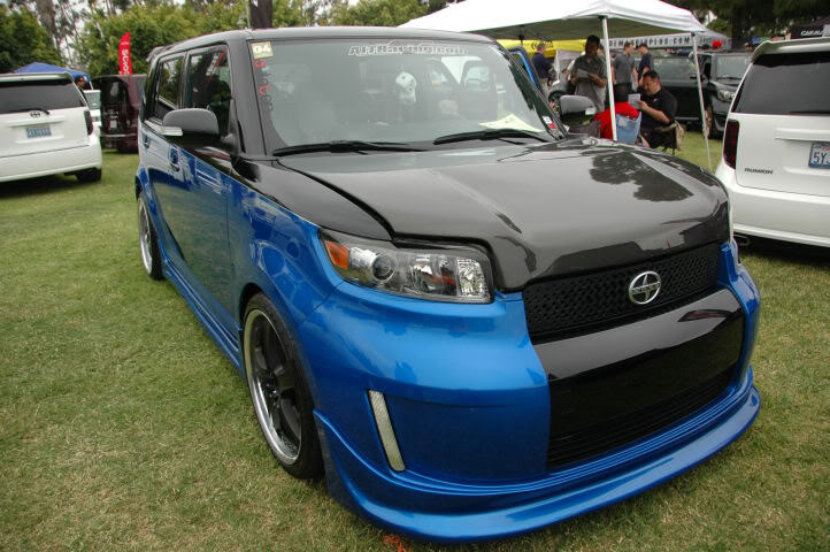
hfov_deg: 67.4
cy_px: 276
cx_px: 415
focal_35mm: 27
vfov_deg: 47.8
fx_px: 622
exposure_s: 1/800
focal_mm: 18
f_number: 3.5
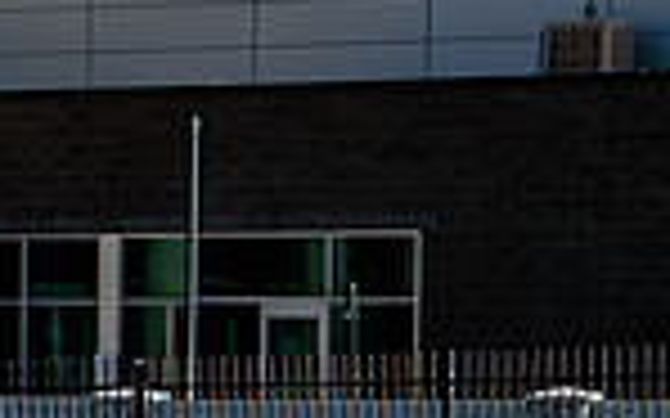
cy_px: 634
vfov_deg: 4.2
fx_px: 5658
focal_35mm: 310
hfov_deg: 6.6
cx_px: -593
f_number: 9
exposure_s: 1/500
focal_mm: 62
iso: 200
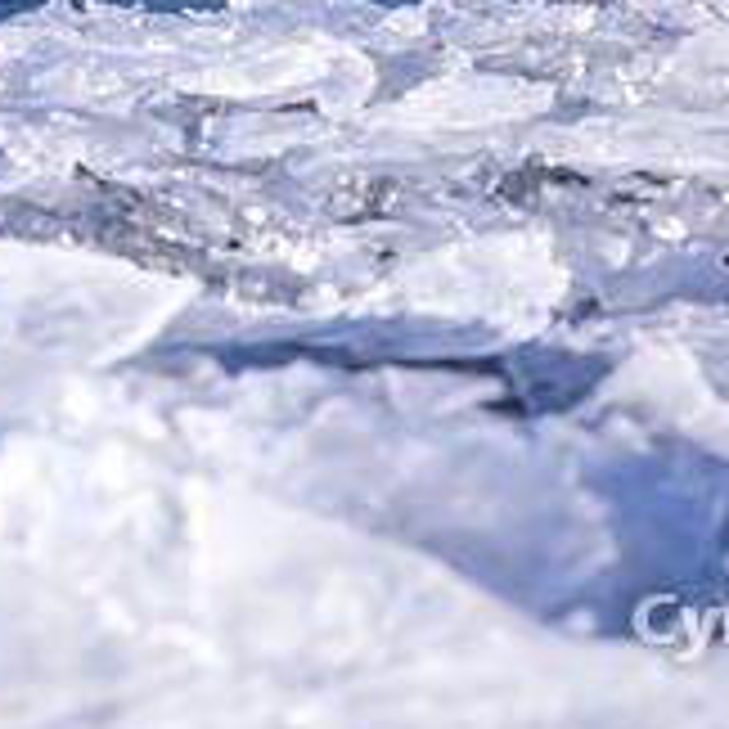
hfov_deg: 14.6
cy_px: 0
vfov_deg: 16.2
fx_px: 2515
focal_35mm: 106
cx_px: 1287
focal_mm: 33.5
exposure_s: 1/200
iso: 200
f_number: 9
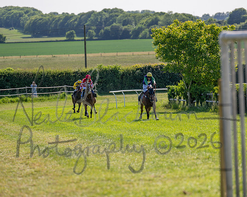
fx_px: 1647
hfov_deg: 8.6
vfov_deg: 6.9
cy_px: 98
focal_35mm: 225
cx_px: 124
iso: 200
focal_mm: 200
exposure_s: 1/1600
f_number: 4
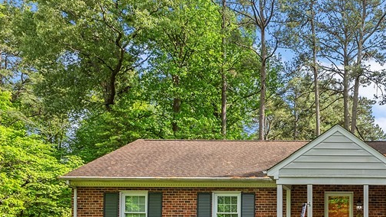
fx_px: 368
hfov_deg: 48.7
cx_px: 355
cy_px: 235
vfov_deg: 29.8
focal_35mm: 36
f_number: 8
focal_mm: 16
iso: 800
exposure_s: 1/100
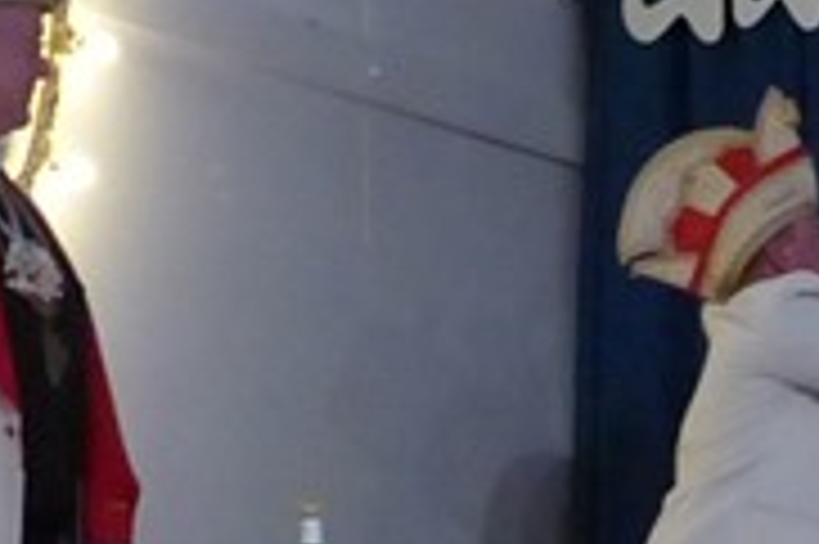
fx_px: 3591
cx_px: 1066
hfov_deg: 12.6
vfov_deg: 8.6
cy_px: 510
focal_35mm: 158
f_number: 4
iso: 1600
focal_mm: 8.1
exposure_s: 1/100
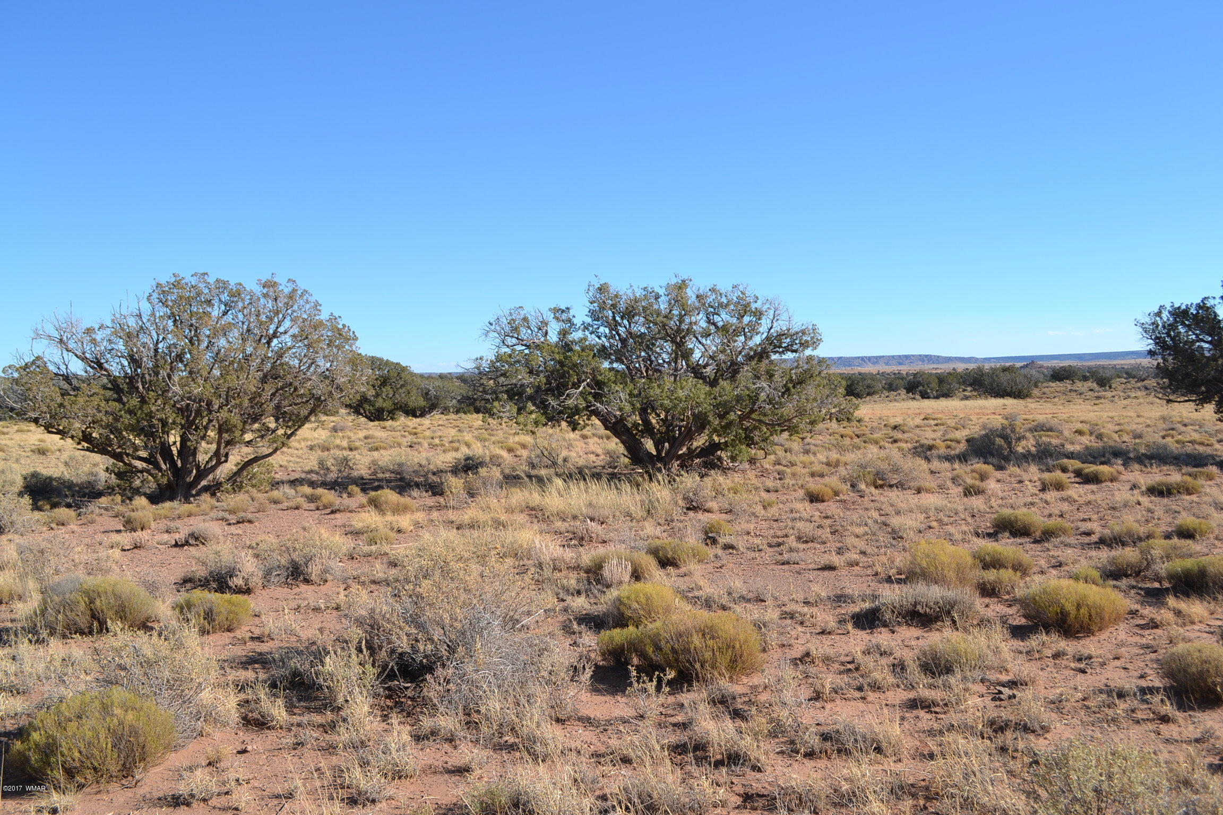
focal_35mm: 33
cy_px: 408
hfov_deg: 57.2
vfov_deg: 40.0
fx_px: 1121
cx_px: 612
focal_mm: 22
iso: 100
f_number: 8
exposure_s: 1/250
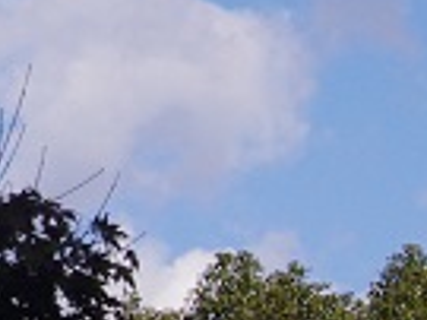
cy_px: -32
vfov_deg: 3.2
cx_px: -535
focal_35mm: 457
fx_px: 5632
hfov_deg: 4.3
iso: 400
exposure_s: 1/500
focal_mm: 50
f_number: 11
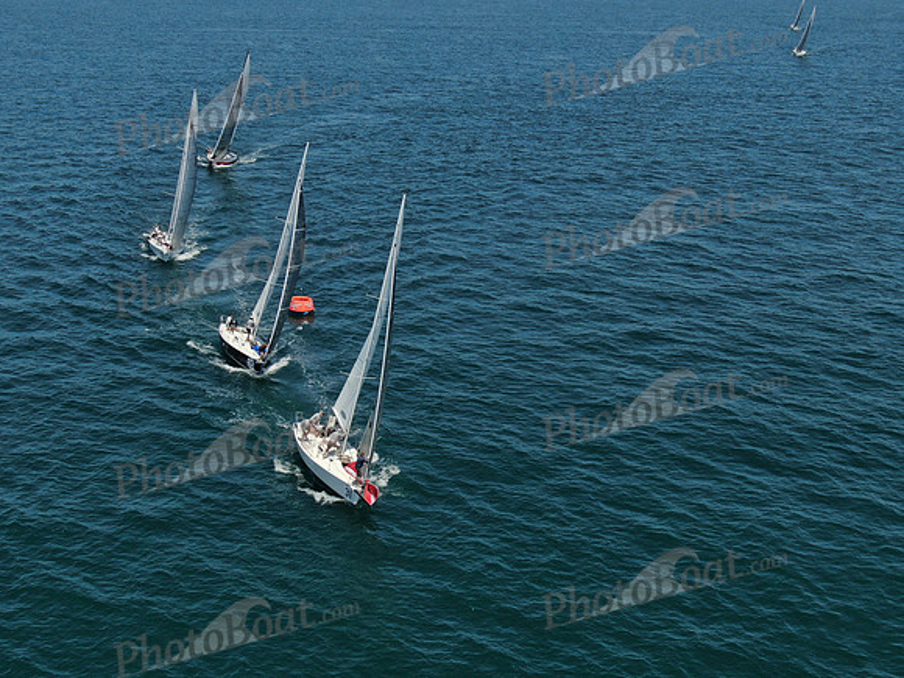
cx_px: 452
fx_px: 1254
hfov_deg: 39.7
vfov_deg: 30.3
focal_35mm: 48
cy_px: 339
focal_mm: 8.6
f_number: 3.8
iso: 100
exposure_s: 1/1250
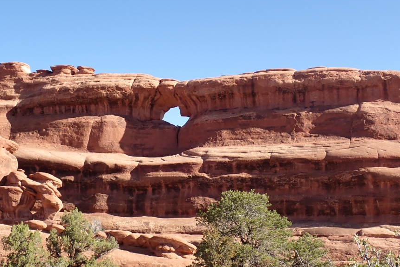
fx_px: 511
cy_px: 146
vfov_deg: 29.2
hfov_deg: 42.7
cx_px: 187
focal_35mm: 46
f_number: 3.5
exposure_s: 1/500
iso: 100
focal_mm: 6.83
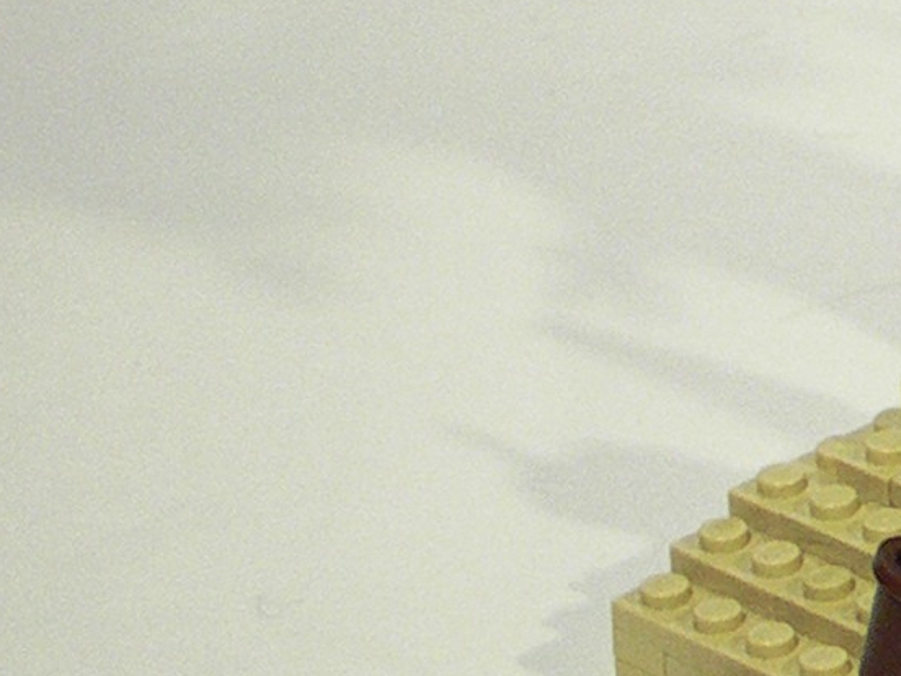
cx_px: 2514
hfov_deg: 4.5
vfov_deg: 3.5
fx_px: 11088
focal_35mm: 426
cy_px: -268
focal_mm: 18.6
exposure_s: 1/15
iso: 160
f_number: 3.2
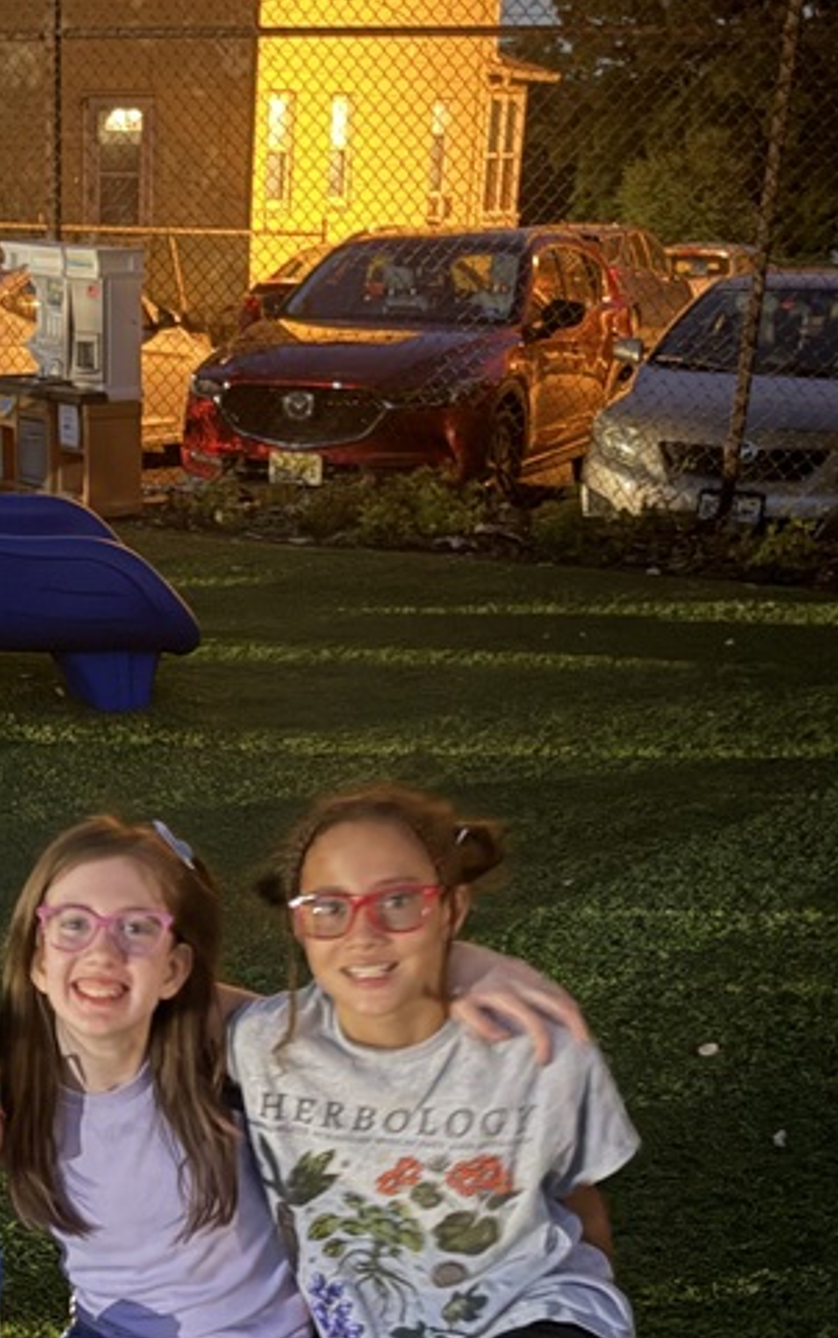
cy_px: 1171
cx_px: 111
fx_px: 1970
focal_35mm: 54
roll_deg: -0.6
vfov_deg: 35.6
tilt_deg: -27.8
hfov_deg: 23.5
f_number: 1.78
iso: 4000
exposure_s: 1/5
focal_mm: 6.76
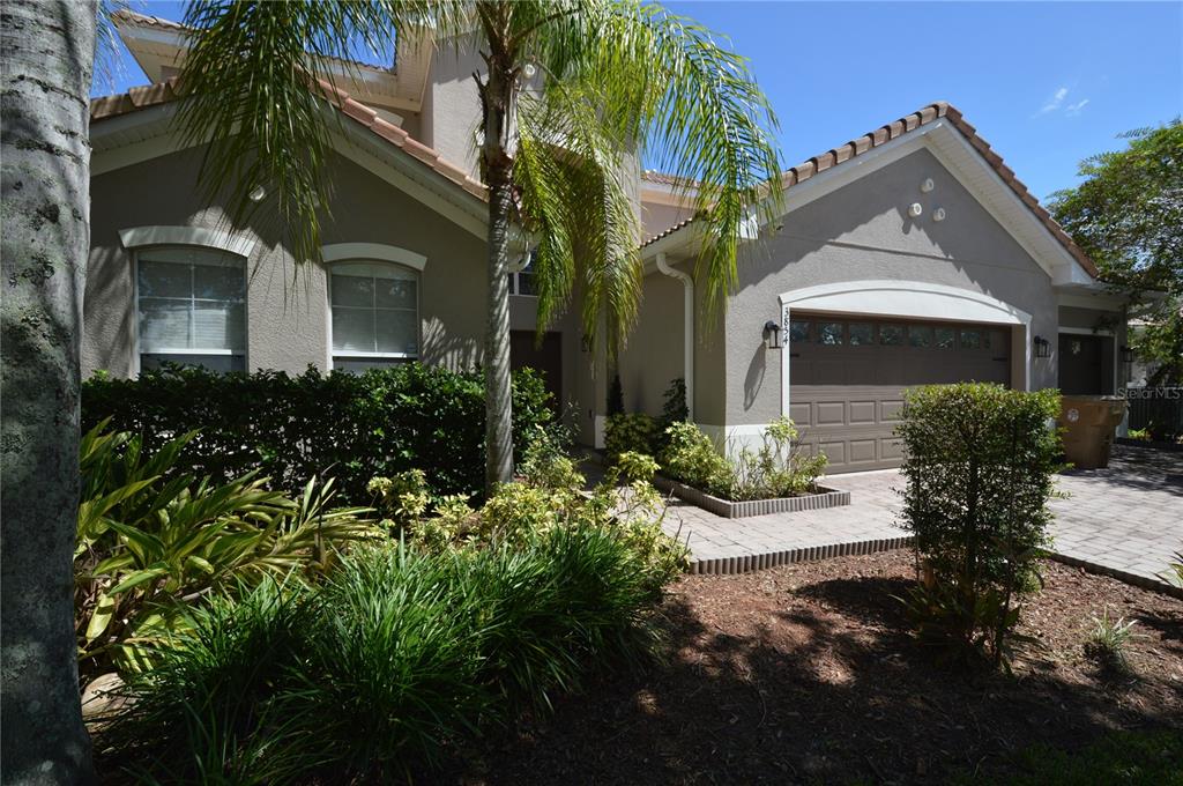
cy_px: 393
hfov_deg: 100.5
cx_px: 592
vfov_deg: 77.2
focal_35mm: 15
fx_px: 492
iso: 100
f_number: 8
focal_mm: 10
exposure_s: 1/200
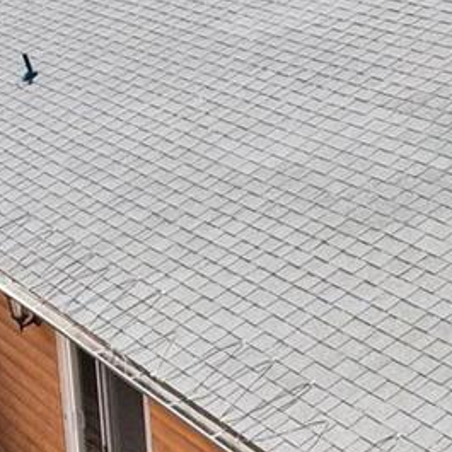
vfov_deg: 15.4
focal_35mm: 113
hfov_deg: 15.1
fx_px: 1669
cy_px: 333
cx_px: 479
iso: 100
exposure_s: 1/180
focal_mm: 8.4
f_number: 2.8
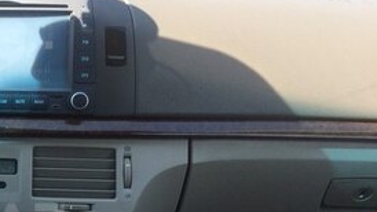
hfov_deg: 25.1
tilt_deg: -25.0
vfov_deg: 15.5
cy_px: 224
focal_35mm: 76
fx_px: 760
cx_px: -76
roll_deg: +0.3
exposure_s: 1/272
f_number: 2.2
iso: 32
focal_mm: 4.15
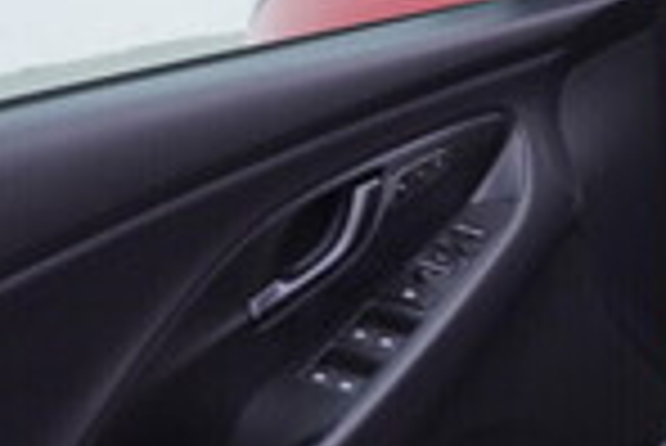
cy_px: 200
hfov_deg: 14.2
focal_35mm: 134
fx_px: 2481
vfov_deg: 10.3
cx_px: 1017
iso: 125
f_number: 3.2
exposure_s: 1/50
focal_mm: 24
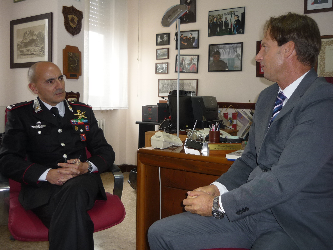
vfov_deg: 42.9
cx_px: 166
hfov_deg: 55.4
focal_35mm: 33
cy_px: 125
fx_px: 317
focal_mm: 5.5
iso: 100
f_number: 2.8
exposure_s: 1/40
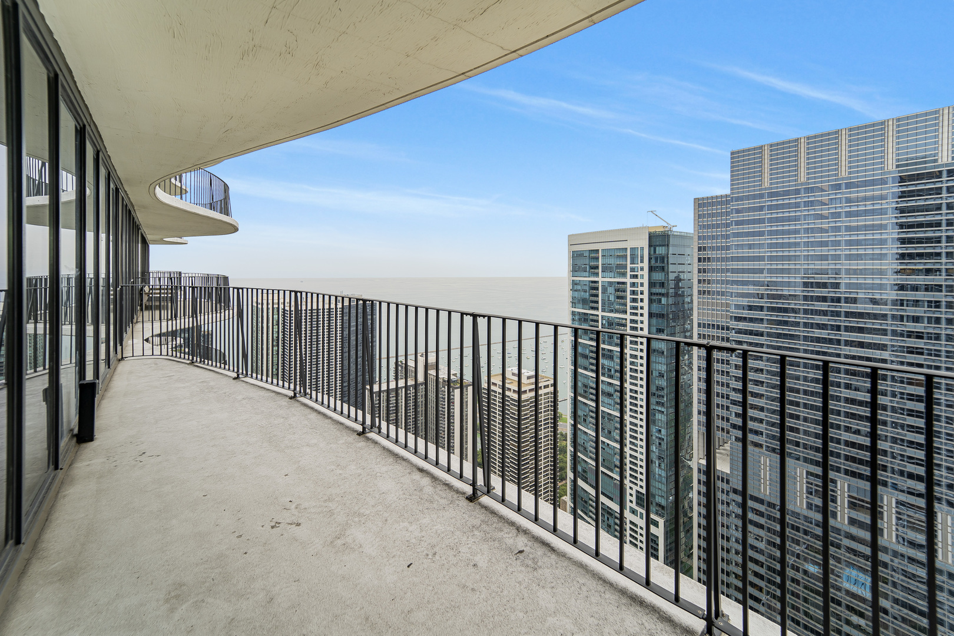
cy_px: 318
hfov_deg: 104.3
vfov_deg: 81.2
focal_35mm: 14
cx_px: 477
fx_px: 371
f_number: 6.3
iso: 100
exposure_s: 1/60
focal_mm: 14
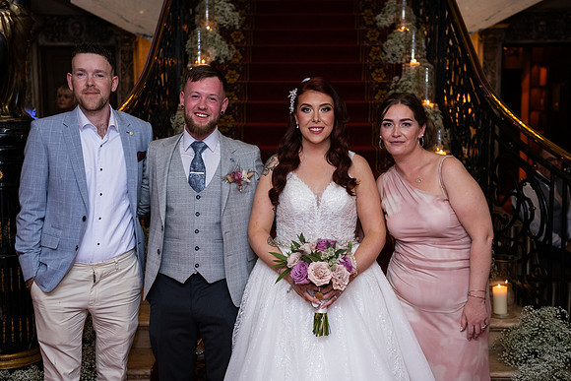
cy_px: 190
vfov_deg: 24.6
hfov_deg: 36.2
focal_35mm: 55
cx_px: 286
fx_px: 873
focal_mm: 55
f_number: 3.5
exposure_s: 1/160
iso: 800
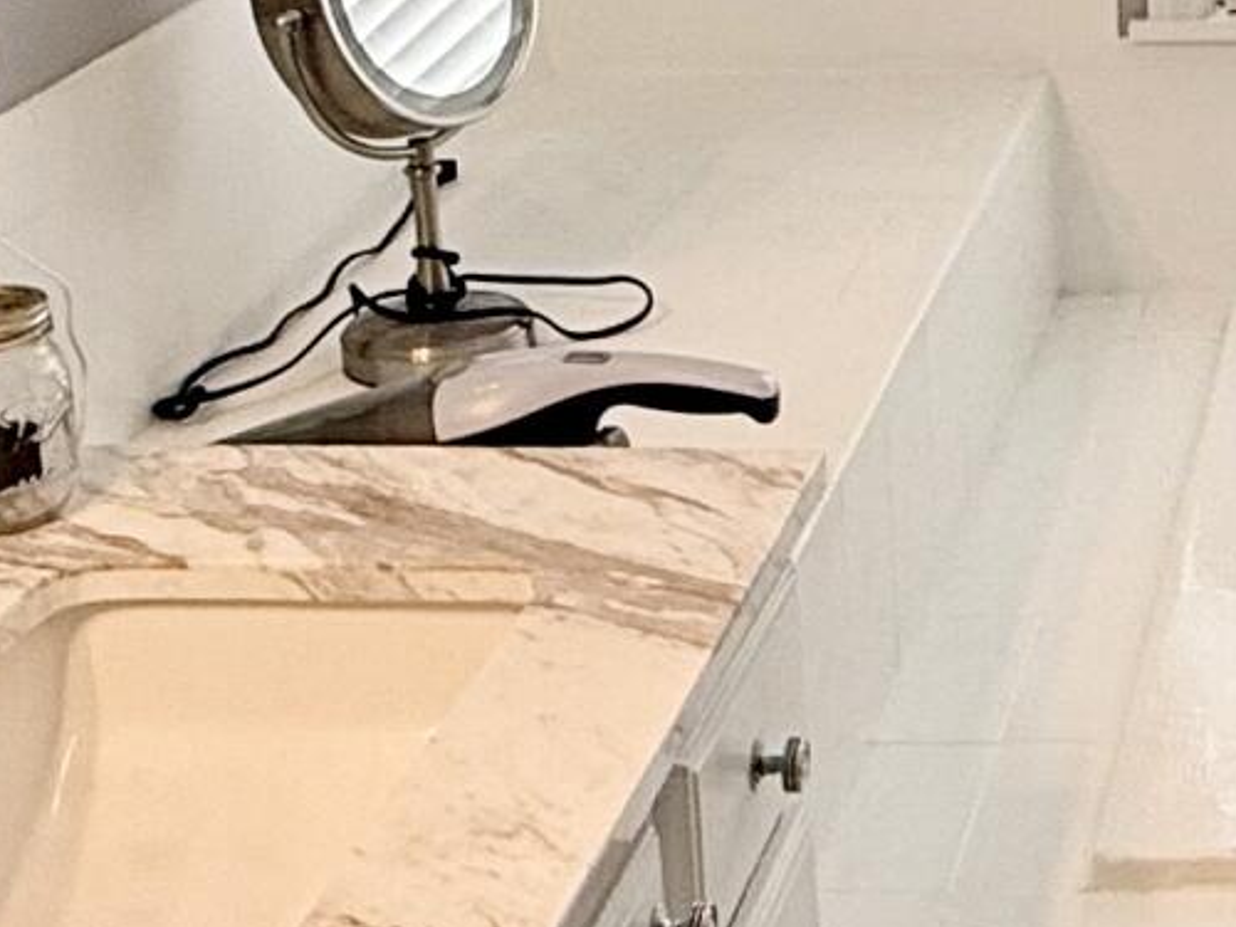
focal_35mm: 84
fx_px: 2999
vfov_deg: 17.1
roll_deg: -0.1
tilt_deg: -13.3
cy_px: -35
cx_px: 1543
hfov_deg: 21.4
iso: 50
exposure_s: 1/120
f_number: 2.2
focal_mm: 2.22
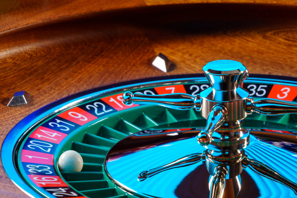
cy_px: 99
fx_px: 710
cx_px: 148
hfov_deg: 23.6
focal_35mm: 86
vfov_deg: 15.9
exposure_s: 5
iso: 50
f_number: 11
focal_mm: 86
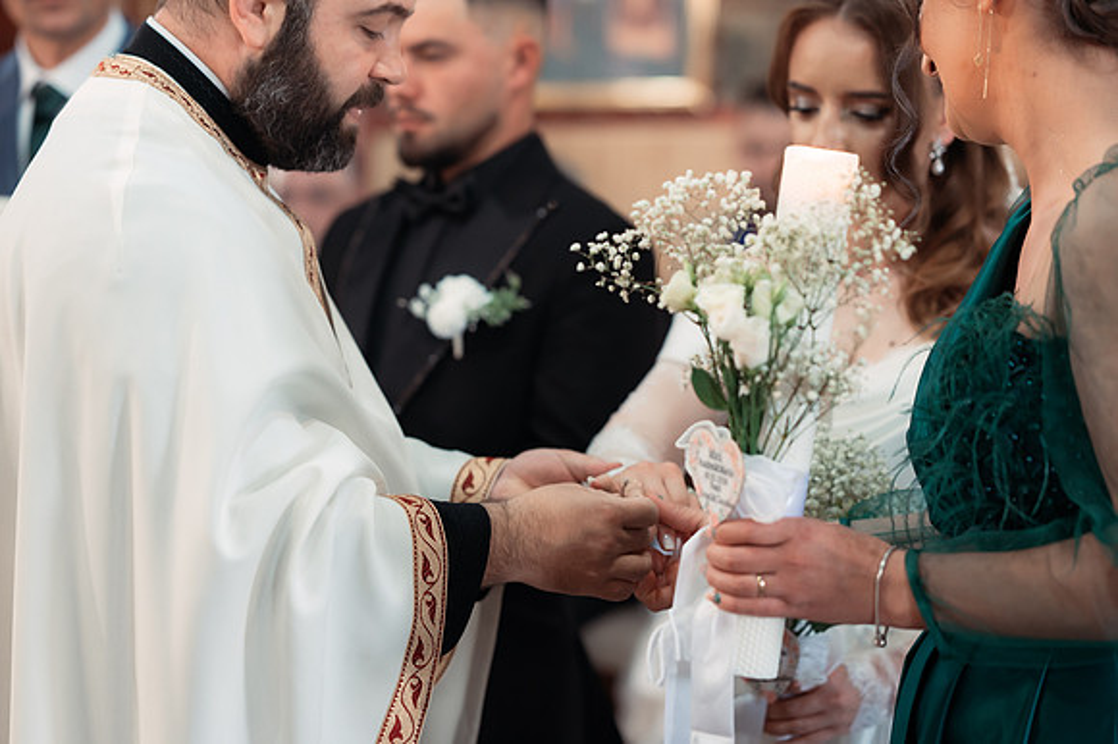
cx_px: 482
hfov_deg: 20.6
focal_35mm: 99
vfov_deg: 13.8
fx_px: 3080
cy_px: 434
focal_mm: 85
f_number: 2.2
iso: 1600
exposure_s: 1/320
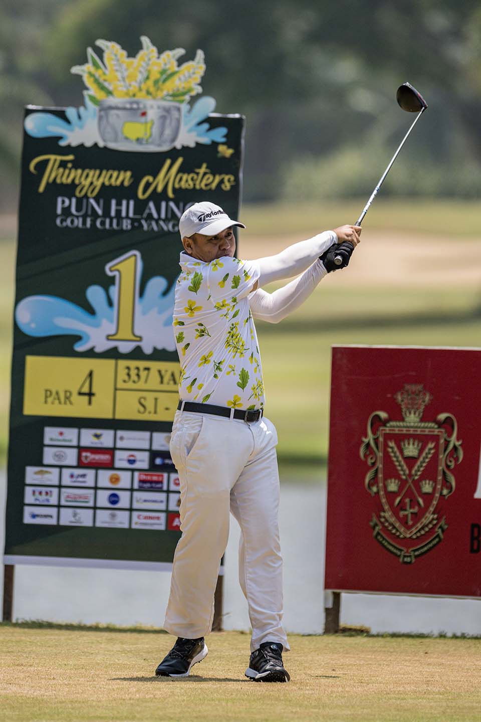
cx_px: 240
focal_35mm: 400
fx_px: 8016
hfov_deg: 3.4
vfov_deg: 5.2
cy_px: 361
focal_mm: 400
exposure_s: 1/5000
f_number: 5
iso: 900
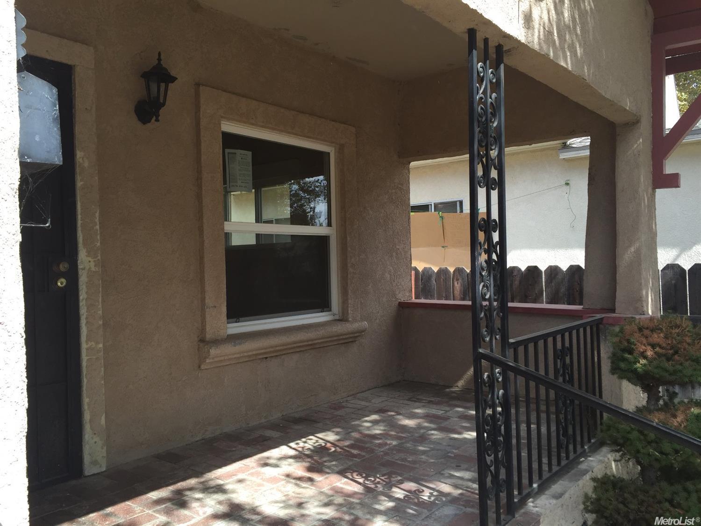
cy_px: 263
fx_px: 587
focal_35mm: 29
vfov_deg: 48.2
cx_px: 350
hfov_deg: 61.7
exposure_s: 1/542
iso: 32
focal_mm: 4.15
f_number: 2.2
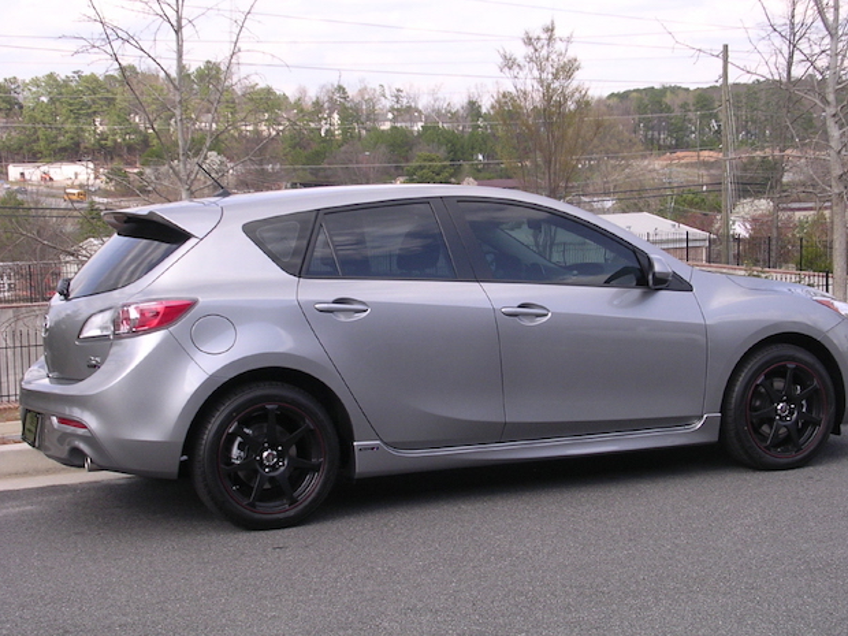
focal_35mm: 65
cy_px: 309
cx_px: 431
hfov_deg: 29.8
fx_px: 1592
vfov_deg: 22.6
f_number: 3.5
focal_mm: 9.6
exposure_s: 1/284
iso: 100
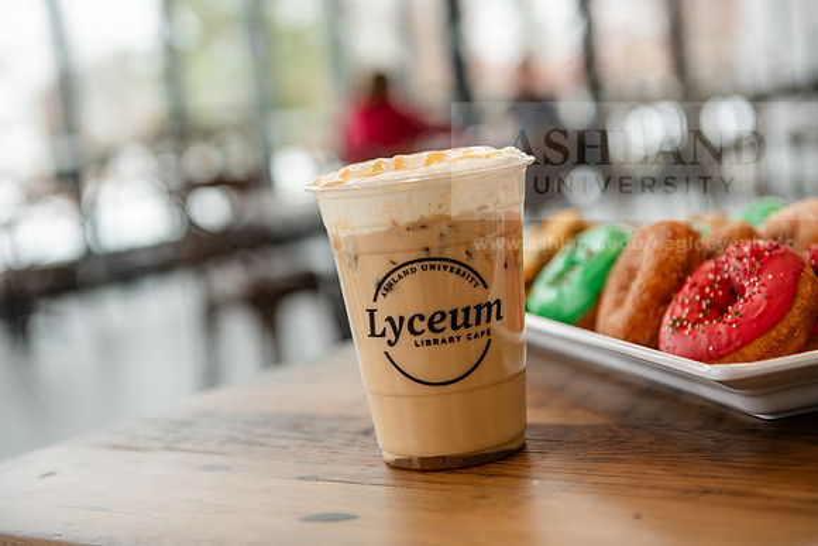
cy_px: 273
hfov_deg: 34.5
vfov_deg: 23.4
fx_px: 1318
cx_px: 409
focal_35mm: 58
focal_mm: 58
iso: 400
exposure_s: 1/200
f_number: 3.5
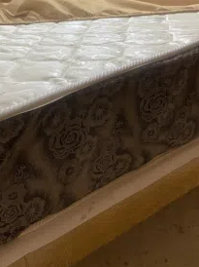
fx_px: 292
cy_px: 96
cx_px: 58
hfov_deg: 37.0
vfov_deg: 48.4
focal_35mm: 38
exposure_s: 1/50
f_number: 1.8
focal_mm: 4.25
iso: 250
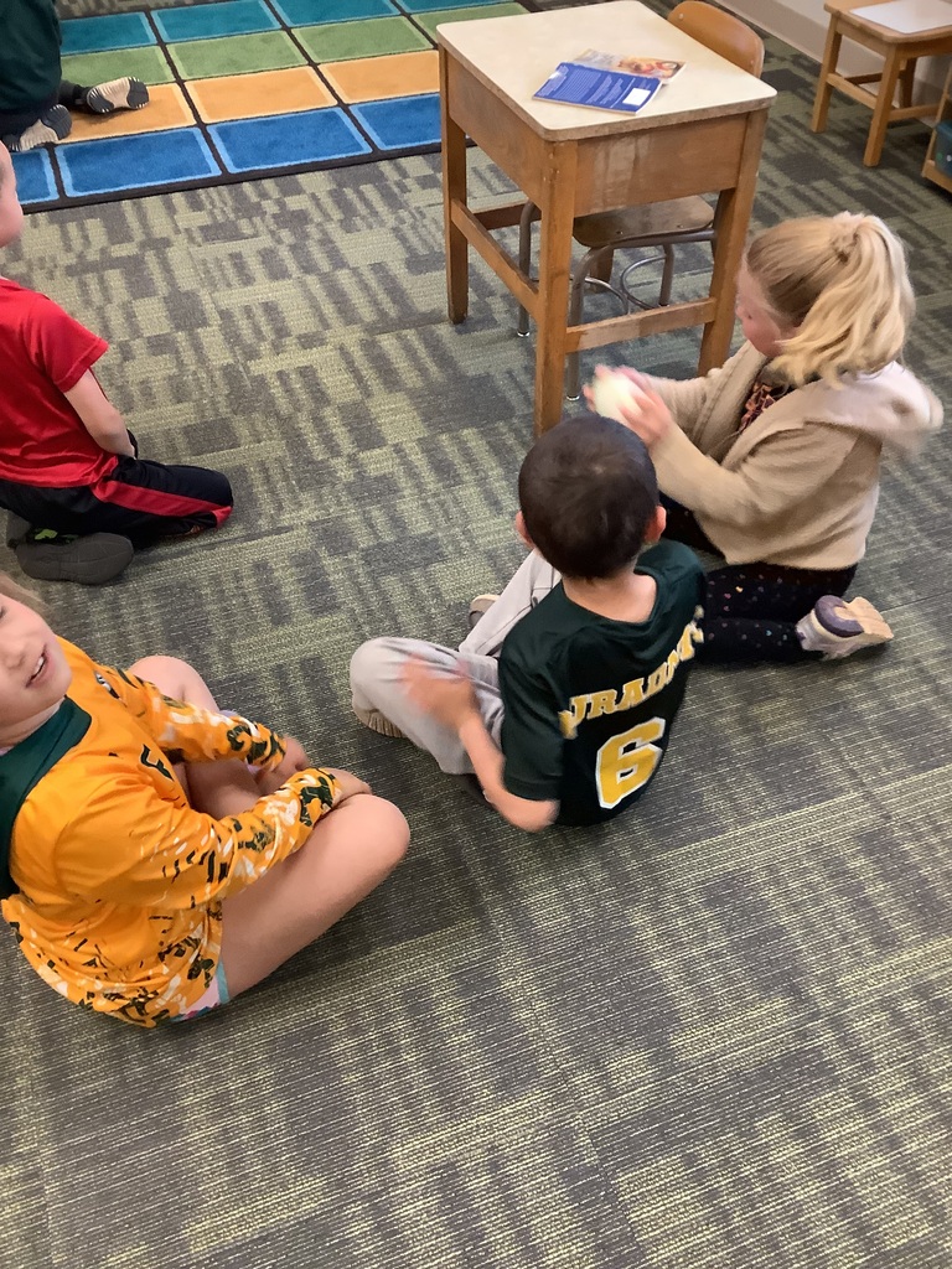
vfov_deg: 58.4
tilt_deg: -44.7
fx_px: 1137
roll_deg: -0.2
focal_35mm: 31
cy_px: 634
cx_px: 476
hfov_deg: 45.4
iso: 250
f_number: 2.4
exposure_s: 1/60
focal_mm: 3.3
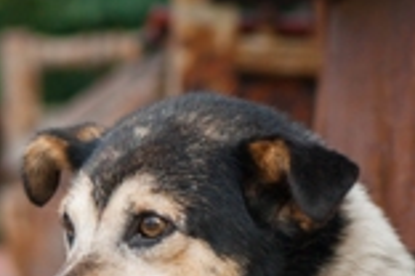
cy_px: 305
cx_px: 67
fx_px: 5215
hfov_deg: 4.6
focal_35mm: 452
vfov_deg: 3.0
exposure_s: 1/400
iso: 200
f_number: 3.5
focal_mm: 105
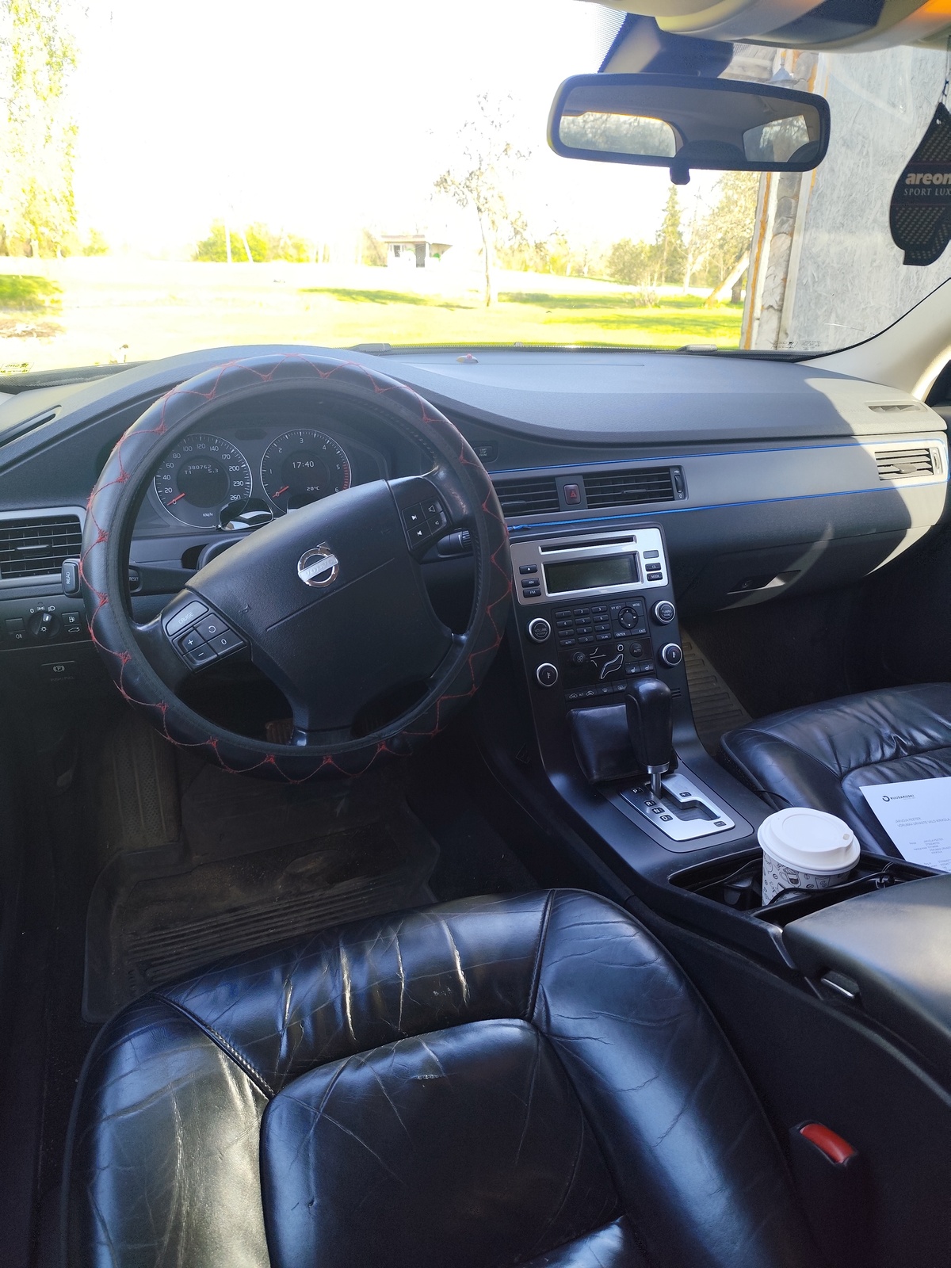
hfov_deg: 58.9
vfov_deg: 73.9
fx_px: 843
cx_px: 476
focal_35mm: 23
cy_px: 634
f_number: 1.65
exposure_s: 1/100
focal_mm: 6.19
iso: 100
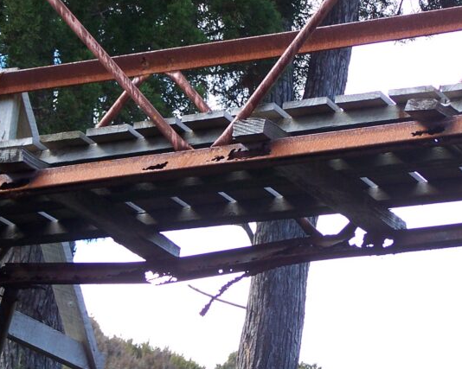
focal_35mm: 176
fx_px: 2406
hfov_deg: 11.0
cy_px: 164
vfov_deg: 8.8
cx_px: 209
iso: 80
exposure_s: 1/160
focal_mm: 15.6
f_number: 3.2
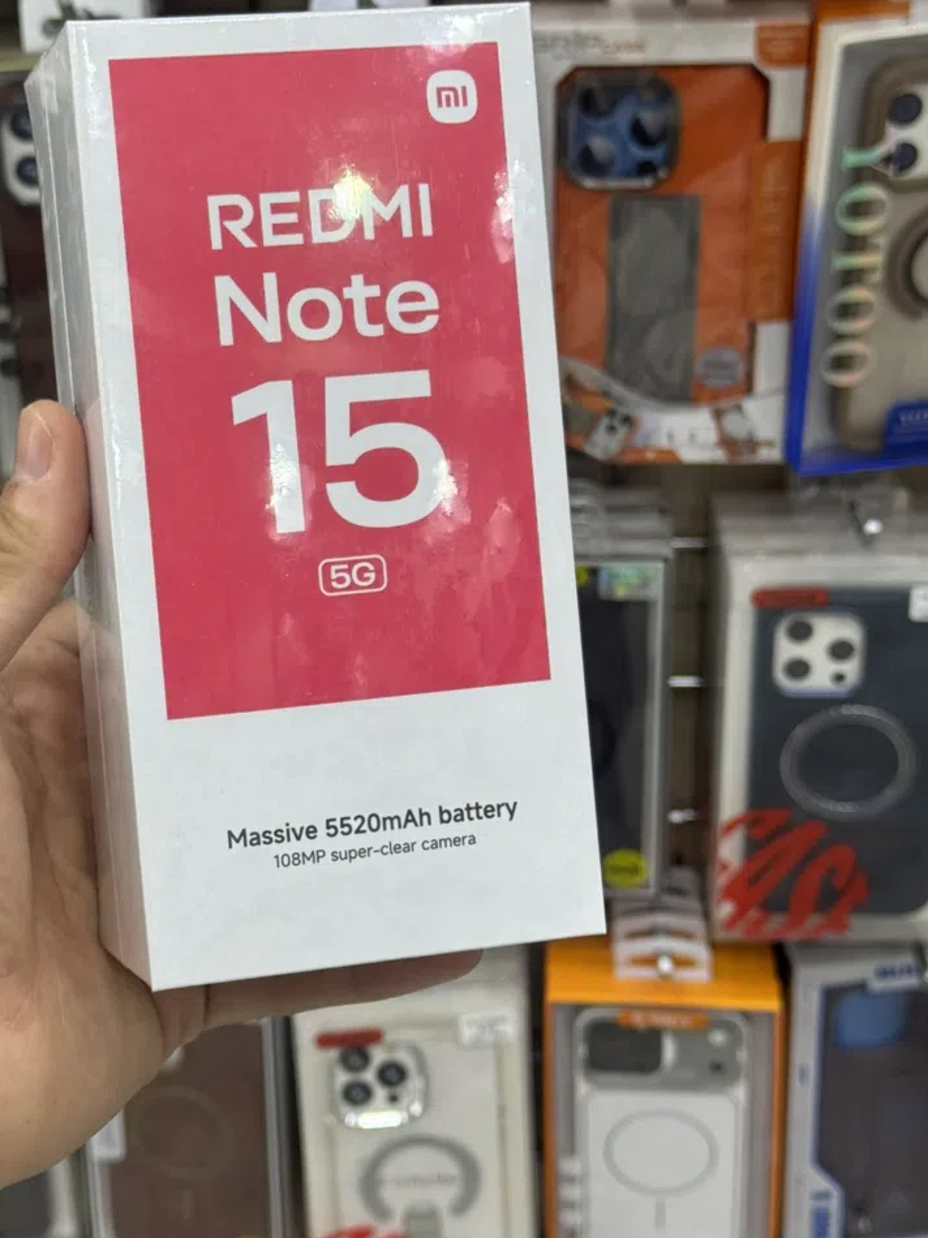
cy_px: 544
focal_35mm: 69
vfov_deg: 28.1
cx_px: 280
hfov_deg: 21.2
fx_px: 2467
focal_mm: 6.76
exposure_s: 1/792
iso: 64
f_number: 1.78
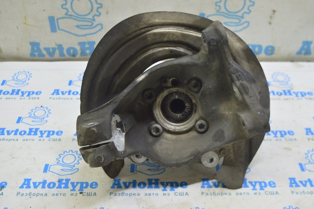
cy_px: 104
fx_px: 379
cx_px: 157
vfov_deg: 30.8
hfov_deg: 45.0
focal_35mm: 44
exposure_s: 1/20
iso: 400
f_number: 5.6
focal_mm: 29
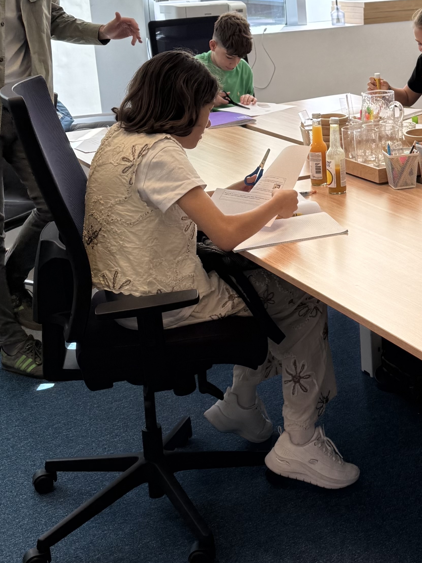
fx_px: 1008
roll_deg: +3.0
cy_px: 92
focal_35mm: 62
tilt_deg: -7.8
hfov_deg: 22.6
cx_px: 431
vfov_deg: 30.2
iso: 100
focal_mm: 6.76
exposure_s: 1/617
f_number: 1.78
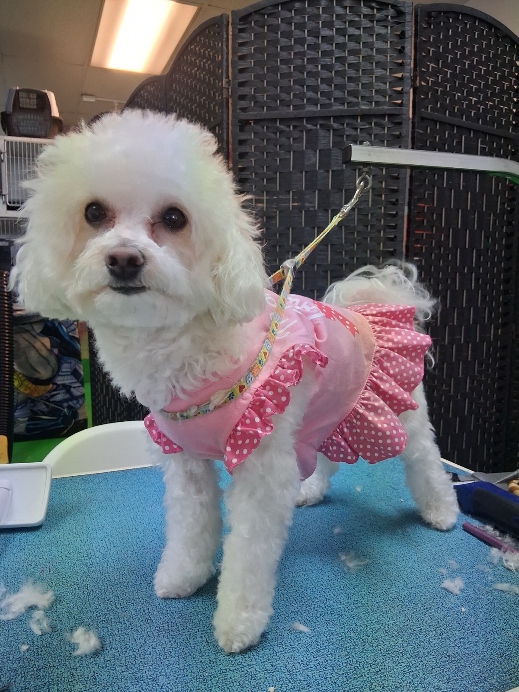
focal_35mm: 26
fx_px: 520
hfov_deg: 53.1
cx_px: 260
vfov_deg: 67.3
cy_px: 346
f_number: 1.8
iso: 400
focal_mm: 3.98
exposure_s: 1/100
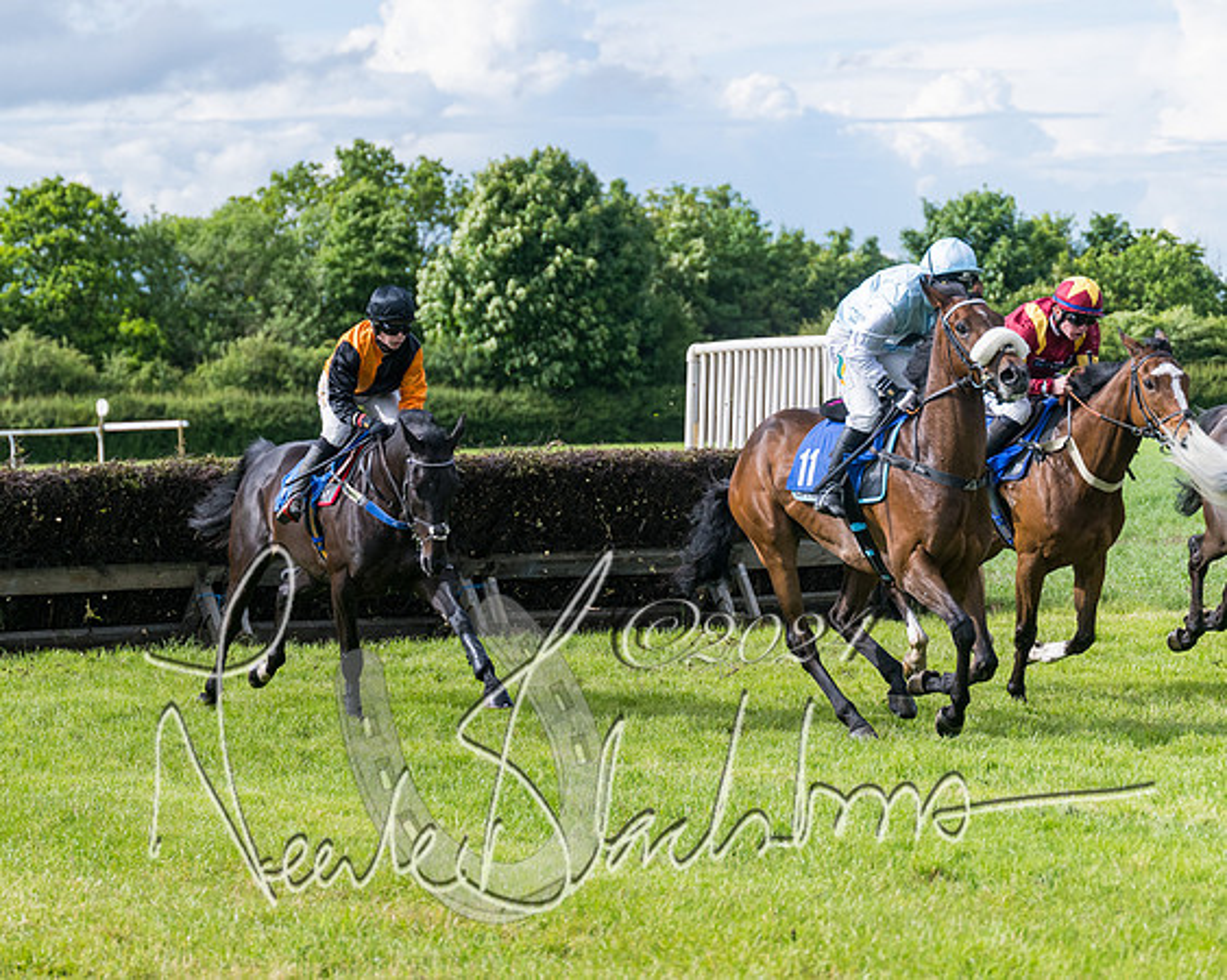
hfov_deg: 14.7
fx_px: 4755
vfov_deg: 11.8
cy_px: 468
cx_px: 384
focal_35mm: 131
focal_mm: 98
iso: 400
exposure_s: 1/3200
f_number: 4
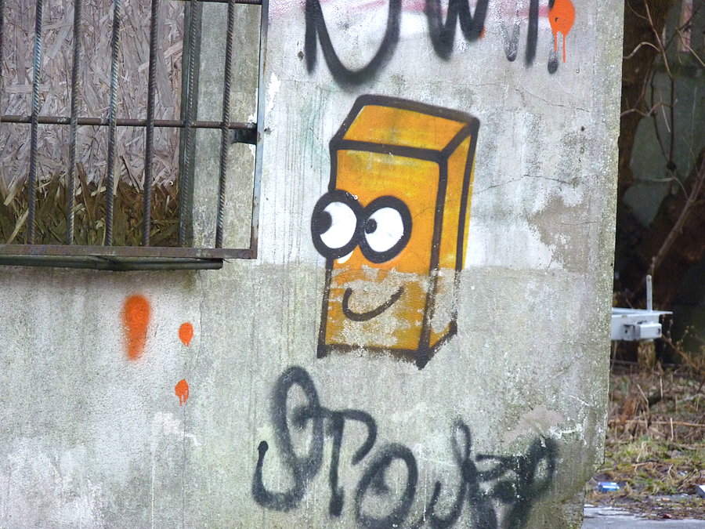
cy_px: 264
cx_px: 352
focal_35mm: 278
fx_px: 5662
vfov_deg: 5.3
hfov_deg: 7.1
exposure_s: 1/60
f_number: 3.7
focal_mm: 49.3
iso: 320
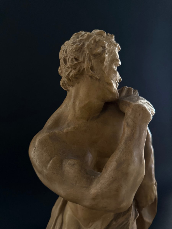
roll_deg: -0.8
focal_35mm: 24
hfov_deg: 56.8
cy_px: 114
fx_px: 159
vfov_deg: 71.6
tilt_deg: -7.0
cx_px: 86
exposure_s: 1/50
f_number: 1.78
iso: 640
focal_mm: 6.76
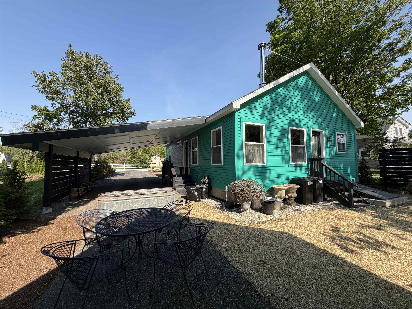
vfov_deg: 85.7
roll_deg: +1.0
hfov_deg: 102.1
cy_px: 154
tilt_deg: +2.7
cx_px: 206
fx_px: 167
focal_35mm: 14
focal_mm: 2.22
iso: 32
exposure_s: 1/770
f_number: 2.2
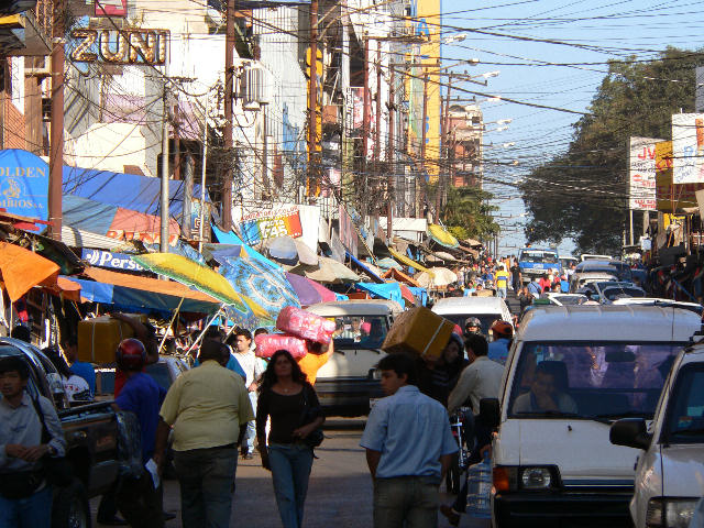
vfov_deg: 5.6
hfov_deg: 7.5
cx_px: 352
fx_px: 5369
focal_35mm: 264
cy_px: 264
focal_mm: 43.9
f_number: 4
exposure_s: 1/400
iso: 80
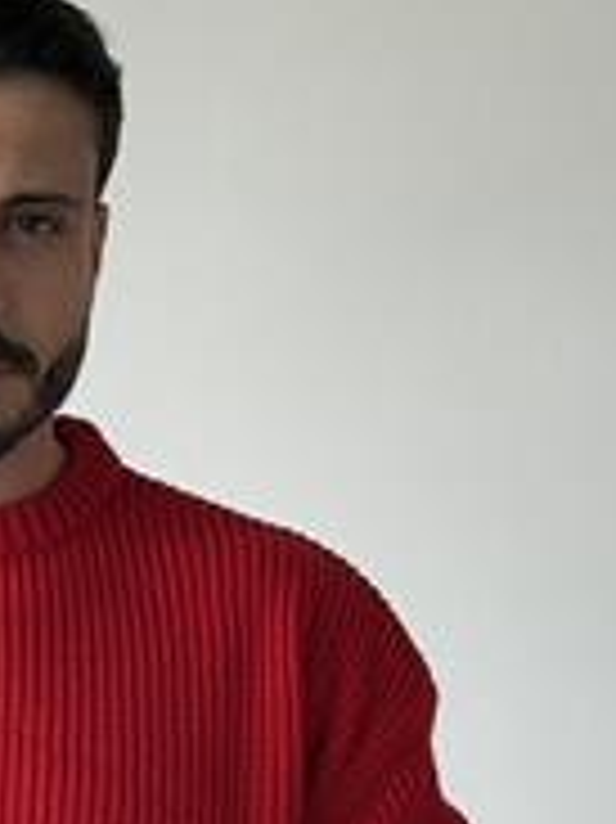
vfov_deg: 13.8
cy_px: 889
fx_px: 3326
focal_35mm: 140
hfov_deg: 10.5
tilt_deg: +1.1
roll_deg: -0.1
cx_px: -49
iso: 80
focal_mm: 6.76
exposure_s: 1/315
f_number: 1.78
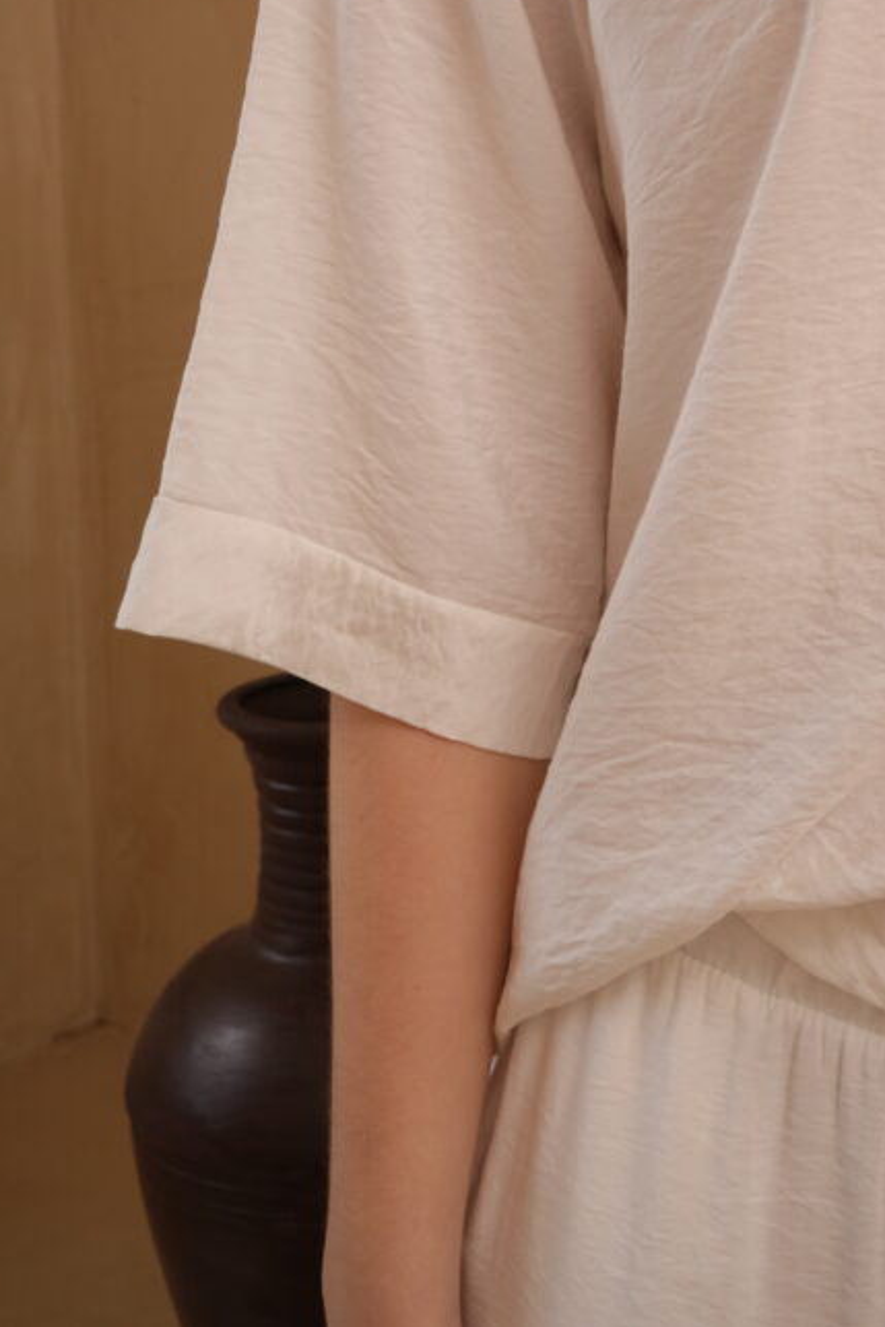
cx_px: 586
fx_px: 2580
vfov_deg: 28.6
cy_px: 402
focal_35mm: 70
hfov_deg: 19.4
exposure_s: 1/125
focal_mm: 50
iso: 640
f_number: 13
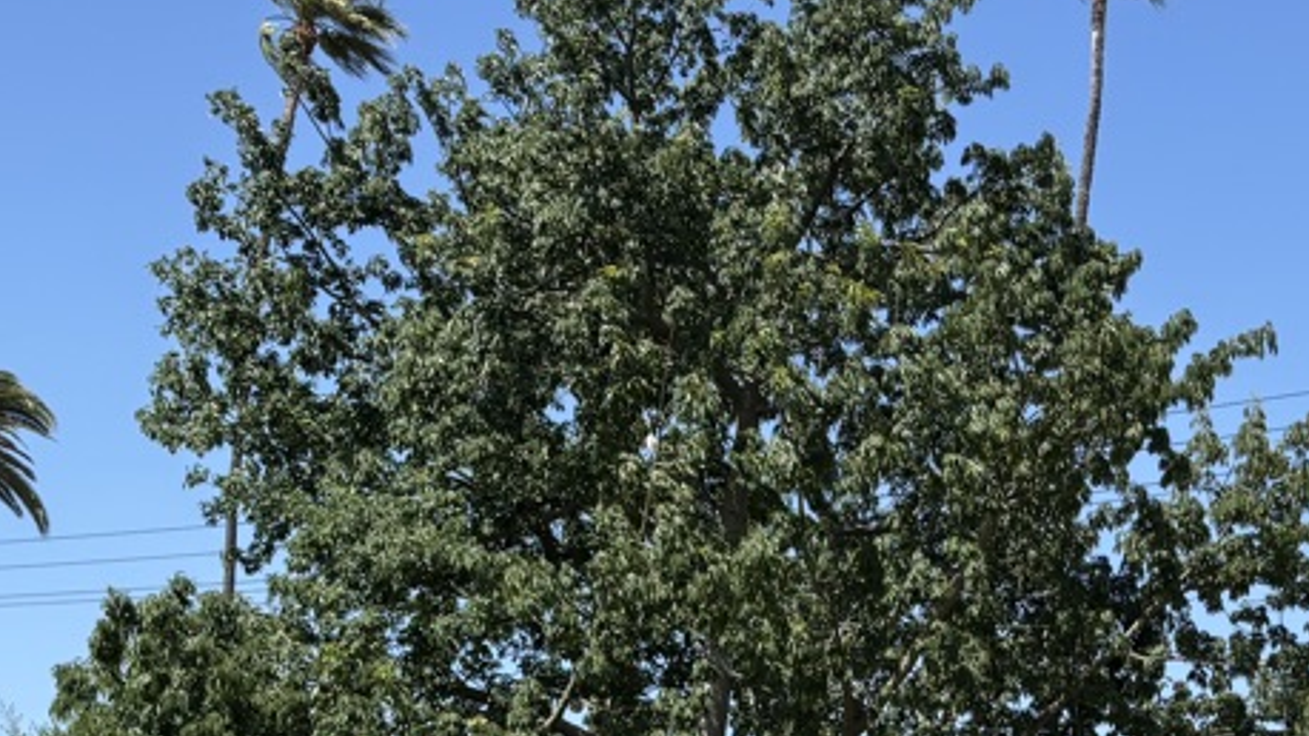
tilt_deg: +3.1
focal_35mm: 74
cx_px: 639
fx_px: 2568
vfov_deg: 15.4
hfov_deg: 28.6
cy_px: 1010
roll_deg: -0.8
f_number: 1.6
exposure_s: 1/2710
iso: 50
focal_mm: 5.96
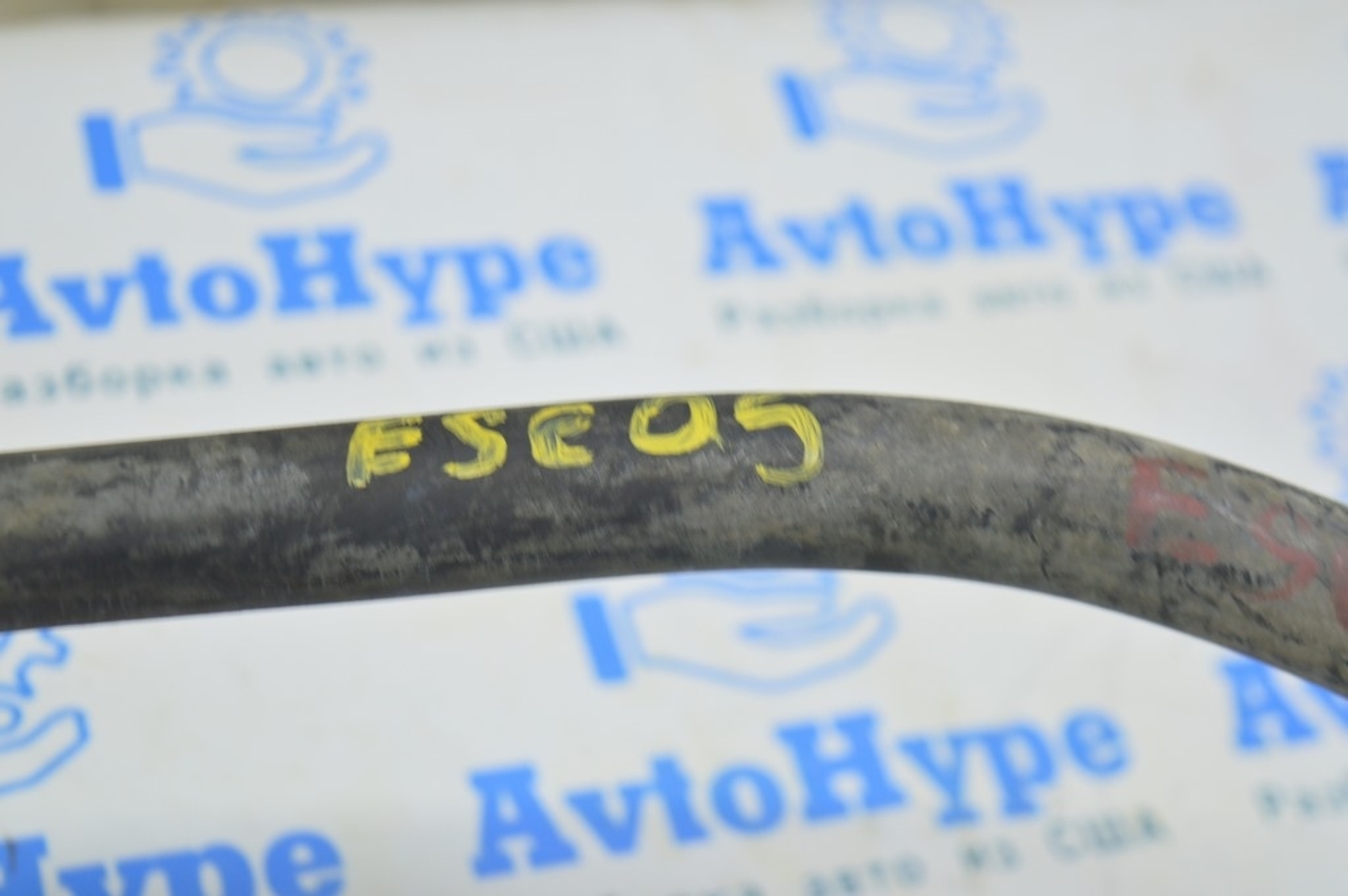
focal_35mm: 72
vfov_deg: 18.9
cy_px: 448
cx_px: 674
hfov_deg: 28.1
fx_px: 2694
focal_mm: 48
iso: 400
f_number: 5.6
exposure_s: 1/20
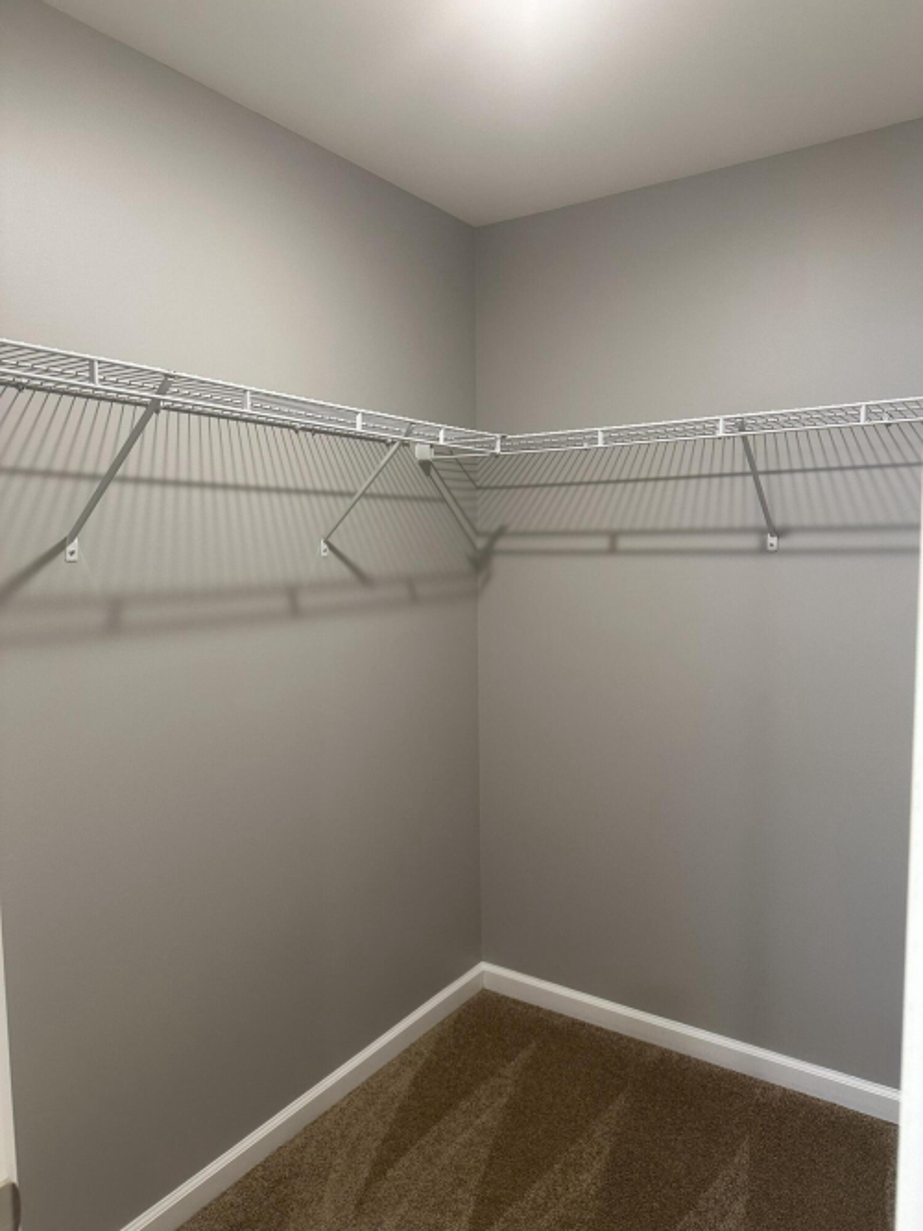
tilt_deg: -4.3
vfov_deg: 71.6
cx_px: 462
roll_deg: -0.2
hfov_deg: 56.8
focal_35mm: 24
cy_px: 616
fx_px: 854
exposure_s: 1/60
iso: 160
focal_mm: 6.86
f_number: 1.78
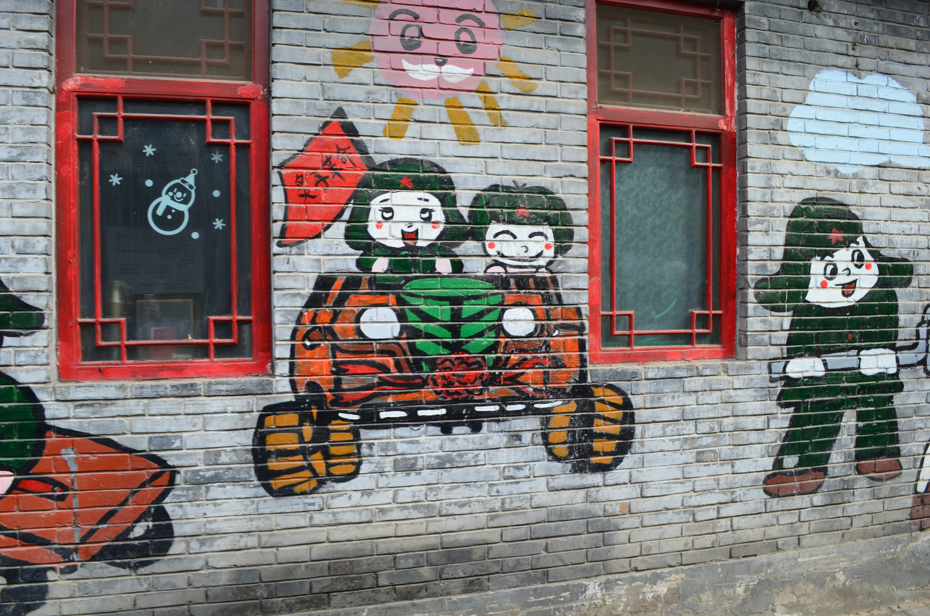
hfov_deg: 67.5
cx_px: 465
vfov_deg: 47.7
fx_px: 696
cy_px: 308
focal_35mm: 27
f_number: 10
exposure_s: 1/80
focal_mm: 18
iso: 200
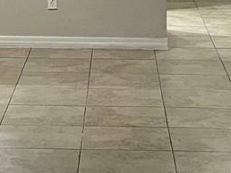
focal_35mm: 161
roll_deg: +0.1
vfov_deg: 9.1
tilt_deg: -6.3
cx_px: 59
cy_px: -46
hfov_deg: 12.2
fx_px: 1075
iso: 200
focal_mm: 5.1
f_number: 1.6
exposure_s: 1/60
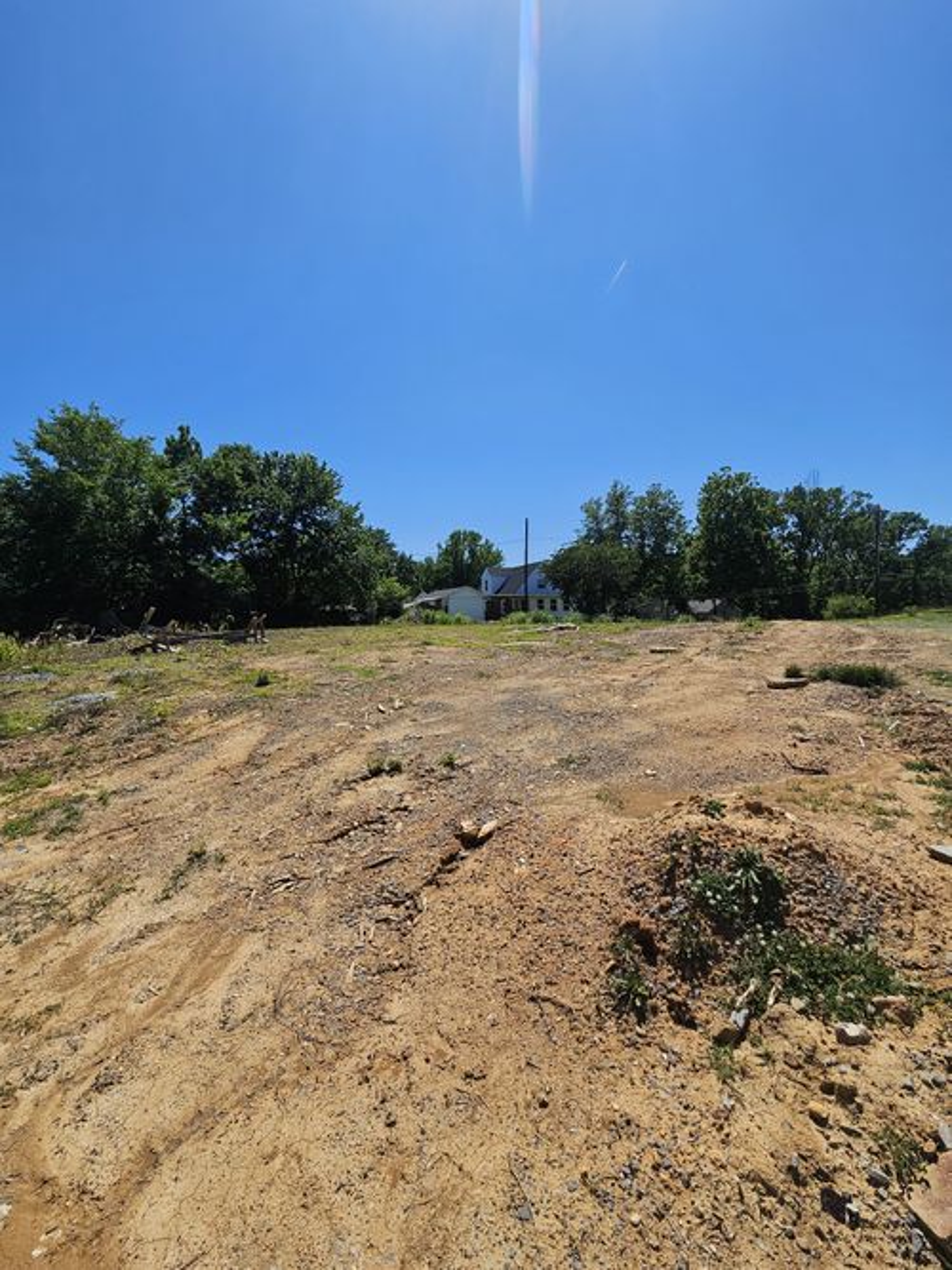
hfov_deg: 89.9
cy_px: 635
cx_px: 476
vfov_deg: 106.2
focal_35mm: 13
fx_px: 477
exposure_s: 1/3758
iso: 50
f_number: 2.2
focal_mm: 2.2
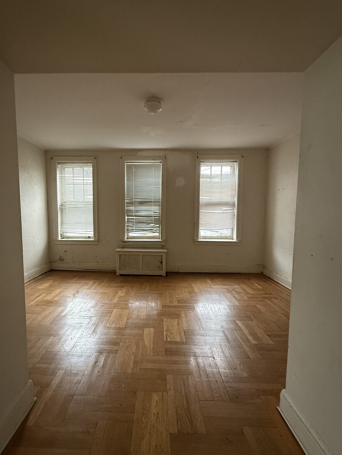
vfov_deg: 94.5
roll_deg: -0.1
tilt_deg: -5.0
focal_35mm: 16
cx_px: 151
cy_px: 233
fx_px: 211
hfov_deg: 77.8
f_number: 2.2
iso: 640
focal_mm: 2.22
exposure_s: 1/60
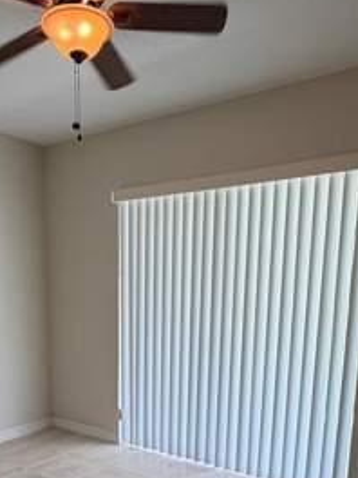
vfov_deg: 50.8
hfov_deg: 41.6
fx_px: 469
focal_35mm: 34
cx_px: 143
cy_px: 380
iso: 100
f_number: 2.2
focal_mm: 2.22
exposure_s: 1/120
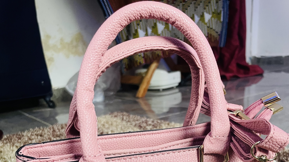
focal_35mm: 38
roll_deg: +5.4
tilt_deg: -22.3
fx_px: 291
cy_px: 174
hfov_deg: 52.8
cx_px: 144
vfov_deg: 28.6
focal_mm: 4.2
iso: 125
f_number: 1.6
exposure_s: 1/51
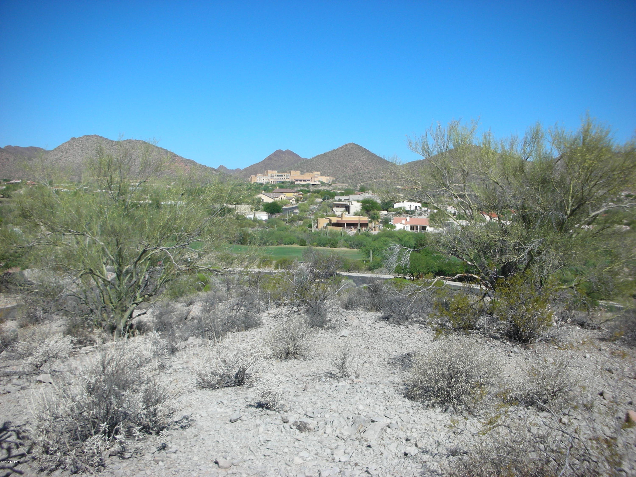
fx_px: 643
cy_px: 238
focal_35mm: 35
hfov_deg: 52.6
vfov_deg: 40.7
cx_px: 318
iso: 50
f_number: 8.5
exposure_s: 1/116
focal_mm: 5.8
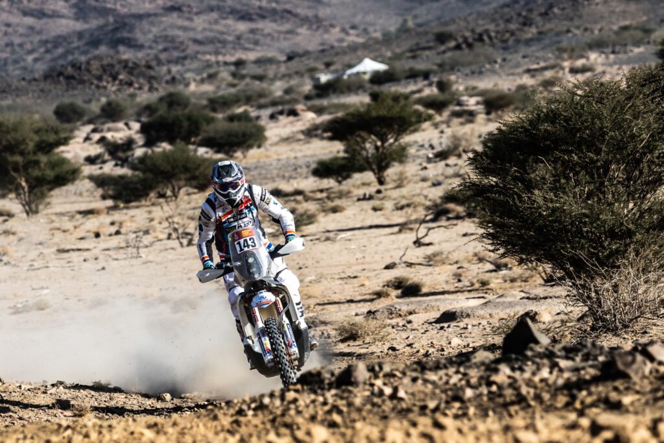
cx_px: 264
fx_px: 7108
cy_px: 115
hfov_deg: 5.3
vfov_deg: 3.6
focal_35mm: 385
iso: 320
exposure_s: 1/2000
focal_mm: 200
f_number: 5.6
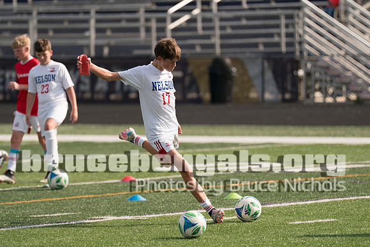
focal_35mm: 301
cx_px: 175
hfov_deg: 6.9
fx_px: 3090
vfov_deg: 4.6
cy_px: 128
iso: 160
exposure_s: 1/2000
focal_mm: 200
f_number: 2.8
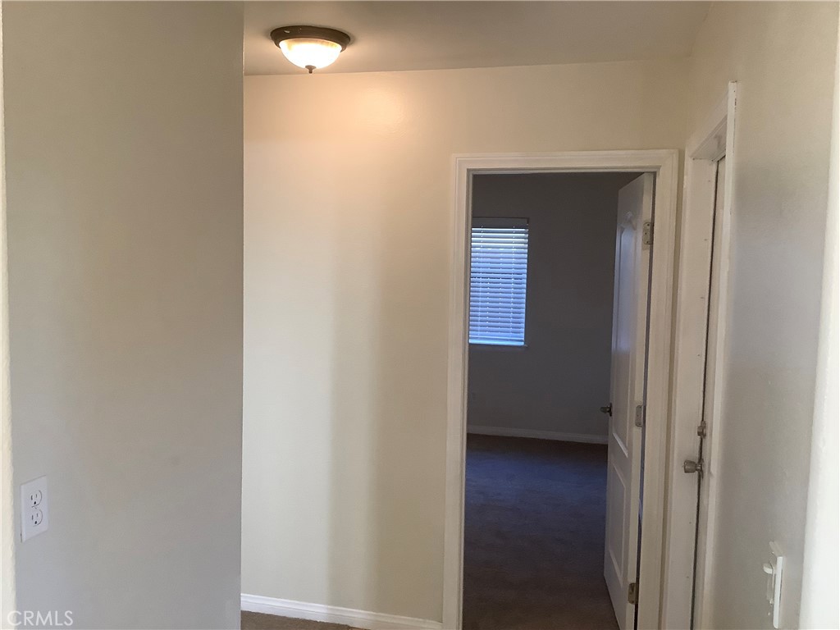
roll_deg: +0.5
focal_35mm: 31
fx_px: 752
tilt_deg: -4.5
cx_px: 420
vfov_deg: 45.4
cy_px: 315
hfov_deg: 58.4
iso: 160
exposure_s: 1/60
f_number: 2.4
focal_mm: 3.3
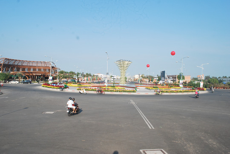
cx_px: 115
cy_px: 77
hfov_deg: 67.3
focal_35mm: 27
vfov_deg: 48.0
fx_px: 173
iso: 200
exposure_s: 1/320
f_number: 9
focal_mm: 18
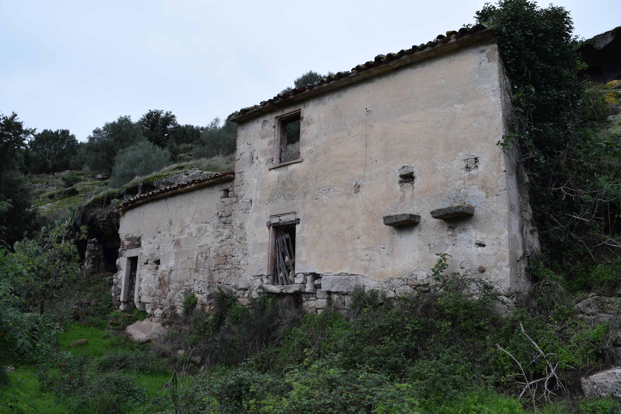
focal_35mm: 27
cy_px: 207
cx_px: 310
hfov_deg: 67.4
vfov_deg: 47.9
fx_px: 466
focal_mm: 18
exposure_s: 1/250
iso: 200
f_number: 8
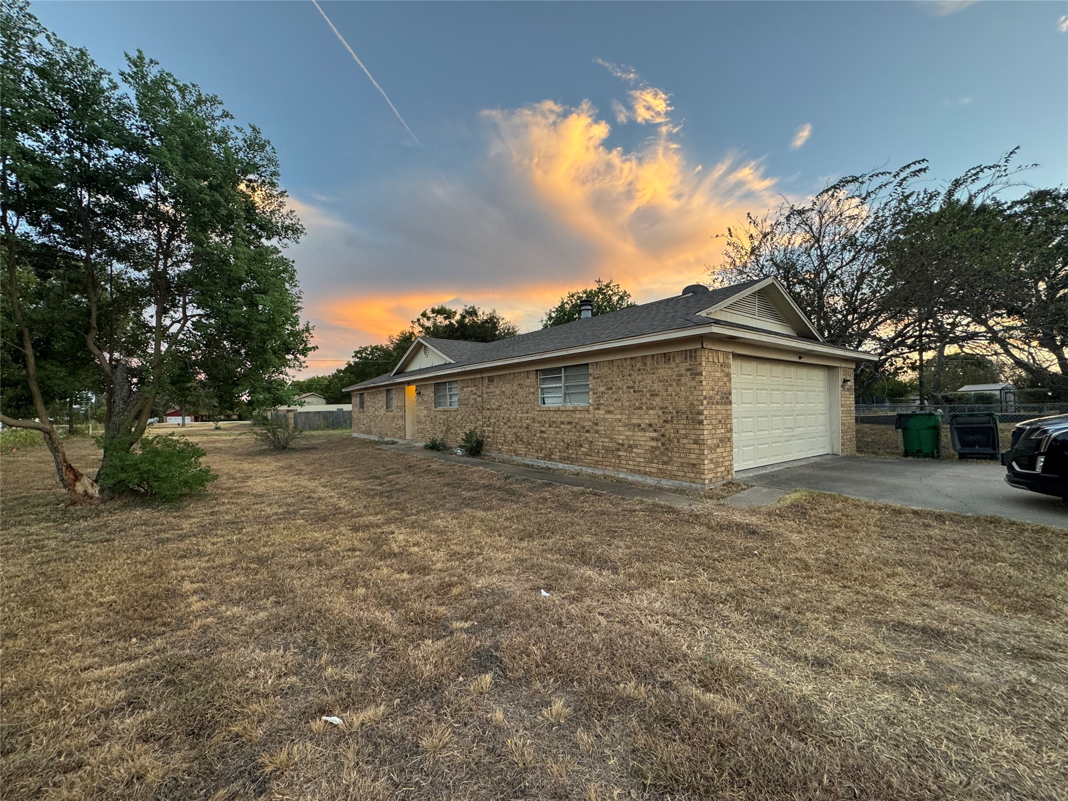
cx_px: 534
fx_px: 432
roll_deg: -0.3
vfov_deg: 85.7
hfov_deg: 102.1
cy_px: 400
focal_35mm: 14
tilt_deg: +0.7
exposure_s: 1/99
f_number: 2.2
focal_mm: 2.22
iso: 100
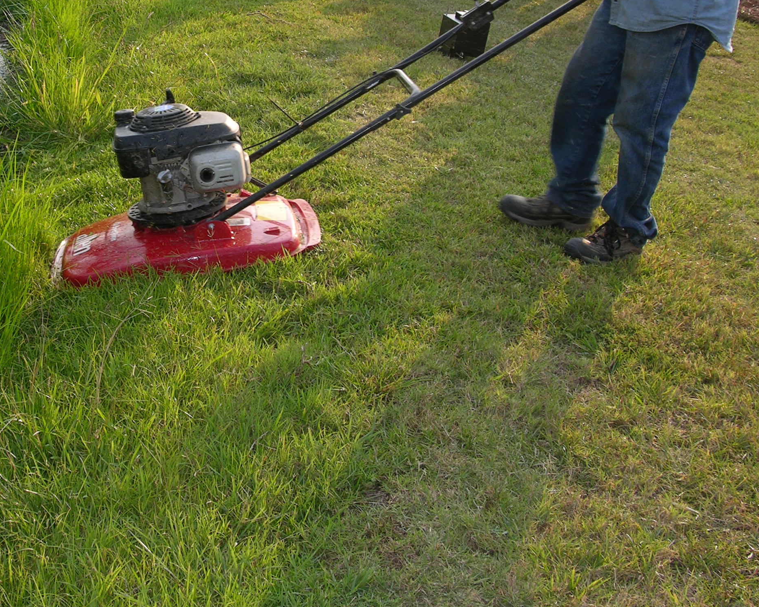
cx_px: 192
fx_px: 1348
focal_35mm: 60
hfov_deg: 30.9
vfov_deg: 25.0
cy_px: 125
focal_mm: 8.9
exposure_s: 1/115
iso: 50
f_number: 5
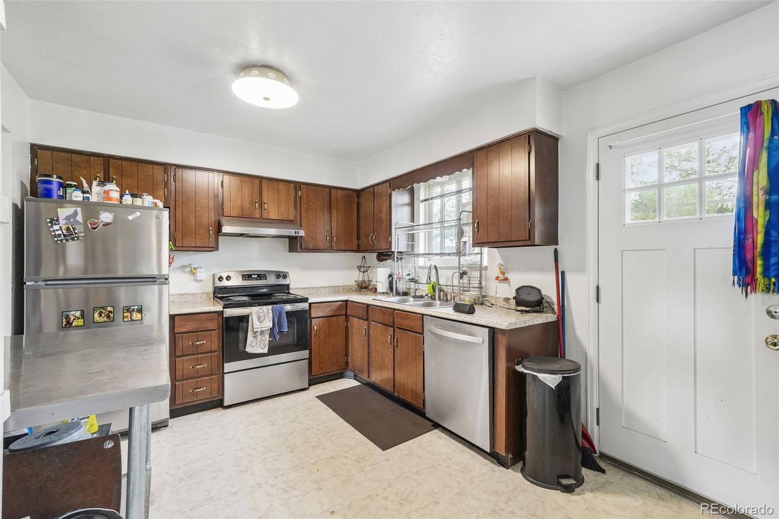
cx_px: 390
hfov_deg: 100.4
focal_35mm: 15
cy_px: 260
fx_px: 324
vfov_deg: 77.3
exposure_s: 1/5
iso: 800
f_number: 8
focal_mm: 10
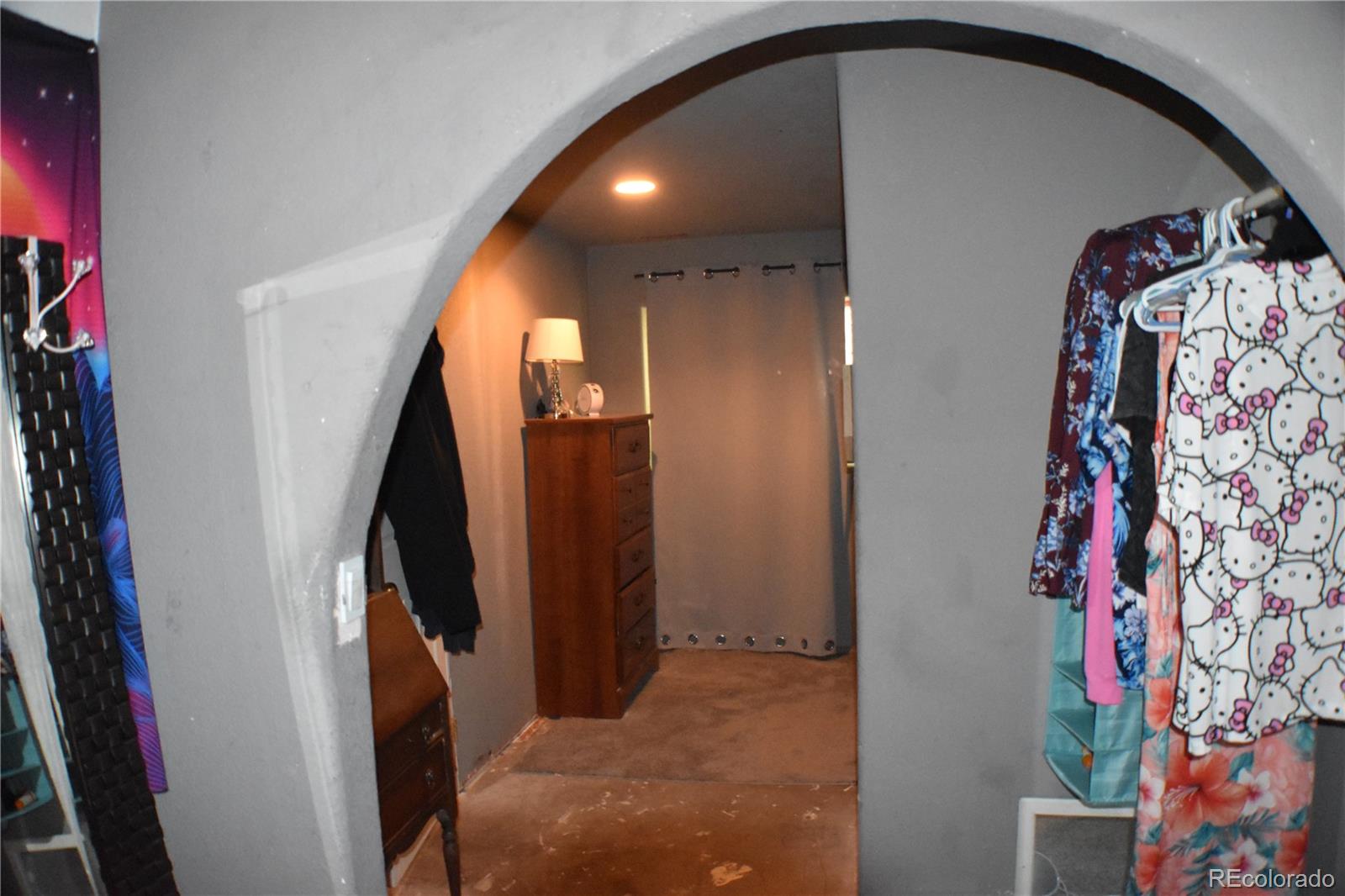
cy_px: 448
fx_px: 1289
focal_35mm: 34
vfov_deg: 38.3
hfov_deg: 55.1
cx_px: 672
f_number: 3.8
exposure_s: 1/60
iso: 6400
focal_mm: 23
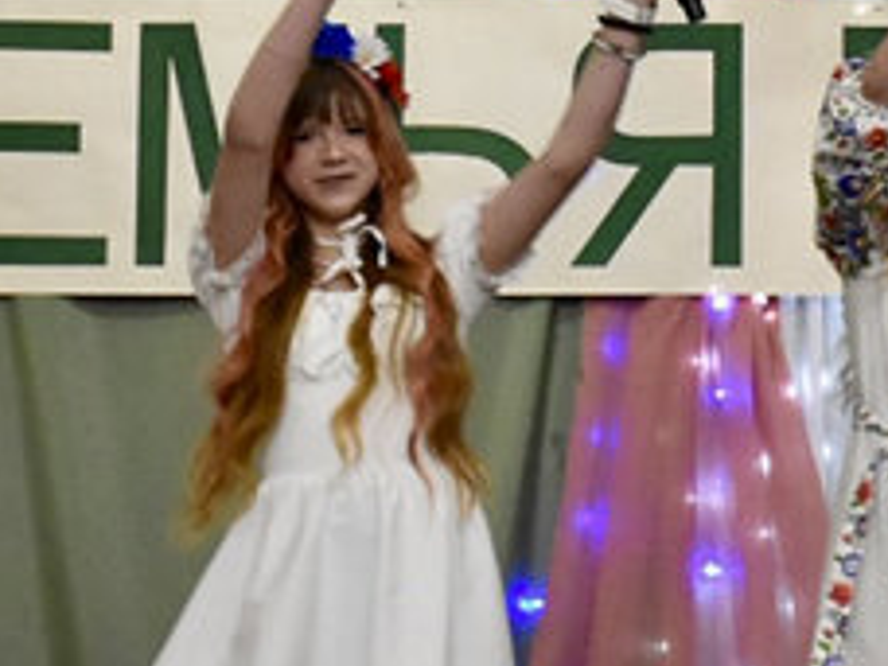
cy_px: 282
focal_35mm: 246
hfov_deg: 7.9
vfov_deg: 6.0
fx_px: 6311
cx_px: 1270
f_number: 5
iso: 4000
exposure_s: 1/125
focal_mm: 38
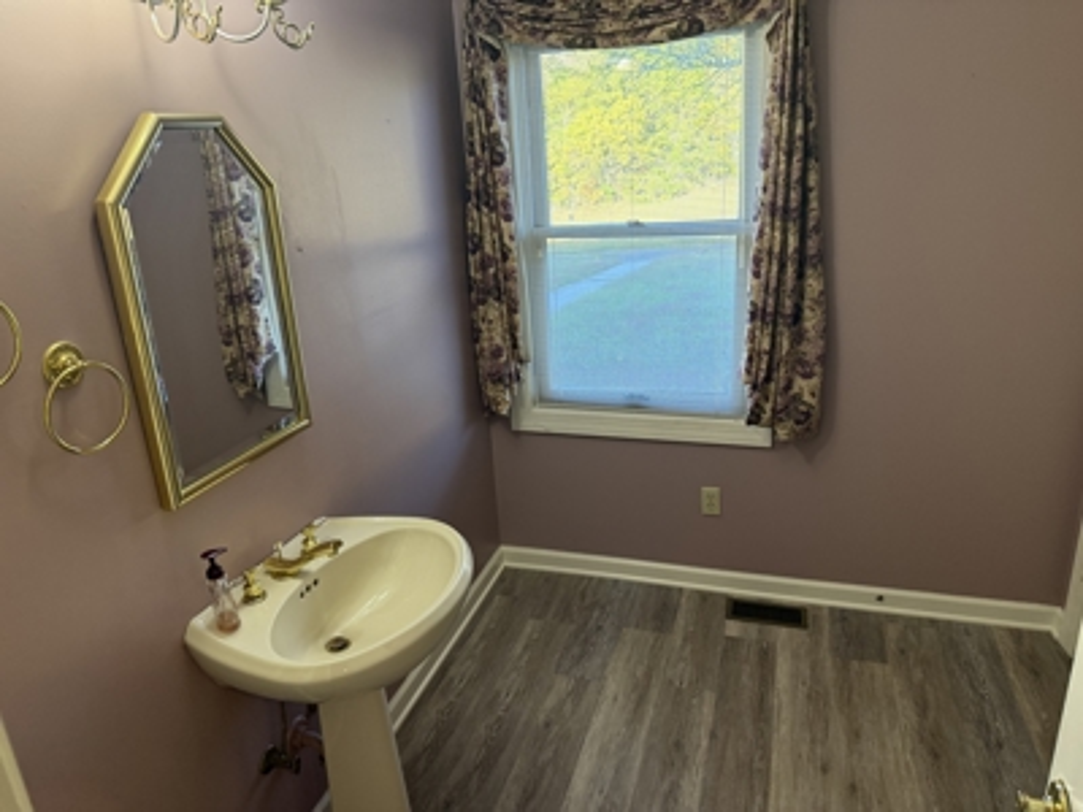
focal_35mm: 24
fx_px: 751
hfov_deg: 71.6
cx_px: 542
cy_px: 406
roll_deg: +3.6
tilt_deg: -18.7
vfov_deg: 56.8
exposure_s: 1/169
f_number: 1.78
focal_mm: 6.76
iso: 200
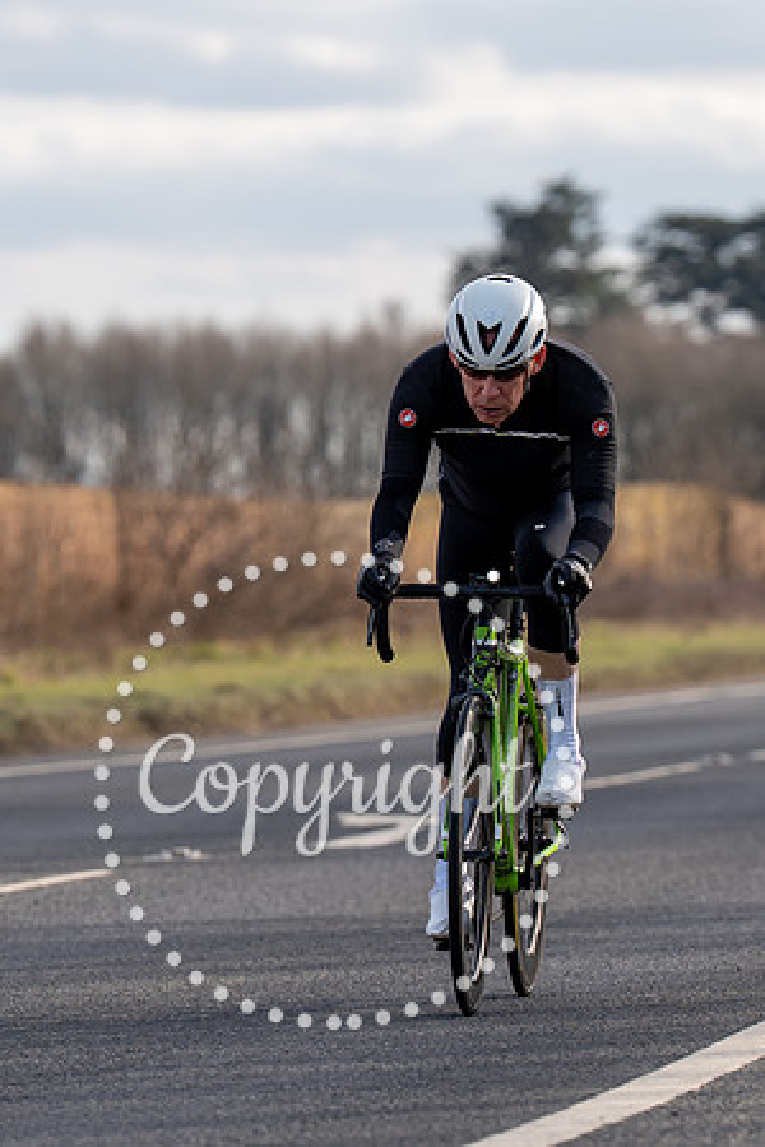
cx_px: 481
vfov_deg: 6.5
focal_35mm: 319
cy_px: 480
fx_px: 10182
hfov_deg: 4.3
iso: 125
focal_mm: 168
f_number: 4
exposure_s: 1/800
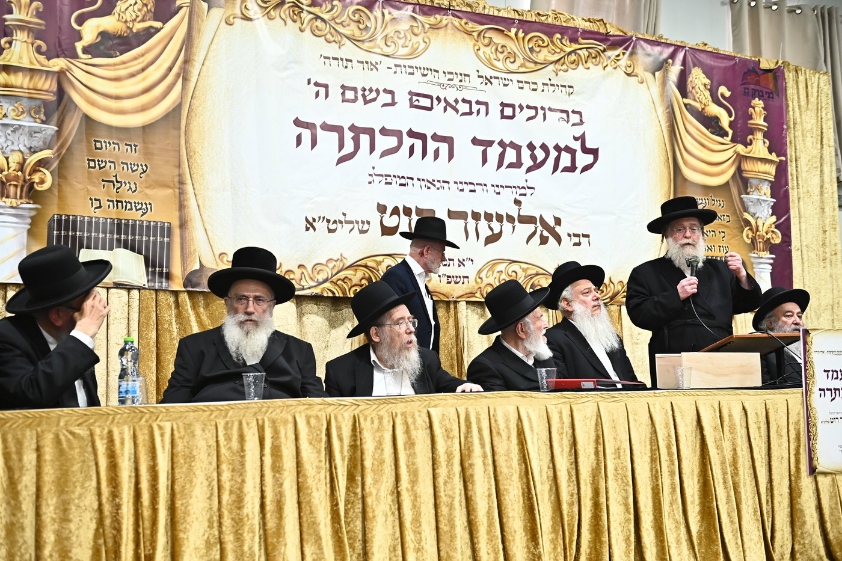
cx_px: 421
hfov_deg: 48.5
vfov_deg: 33.4
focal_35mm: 40
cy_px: 280
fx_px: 935
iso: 1600
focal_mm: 40
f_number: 3.5
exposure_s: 1/200
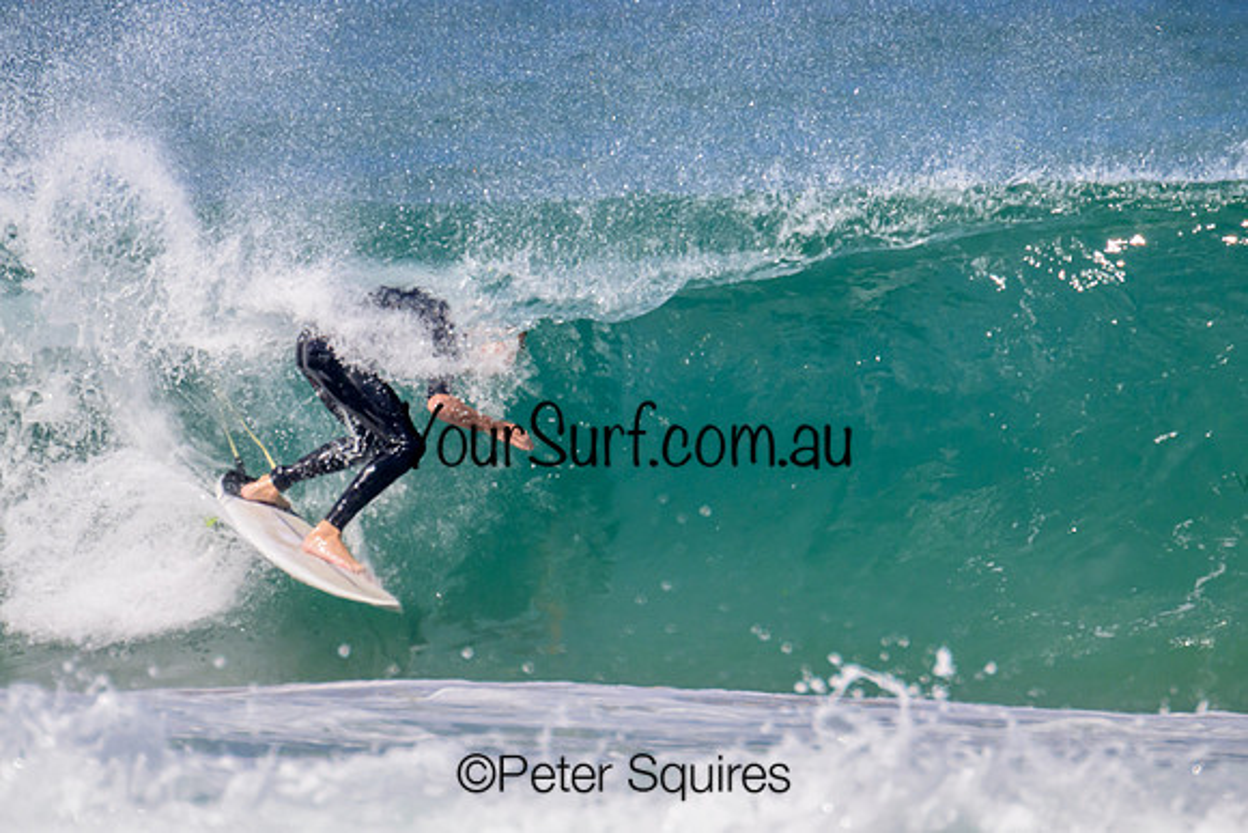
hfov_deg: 1.9
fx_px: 37801
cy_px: 367
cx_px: 625
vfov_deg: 1.3
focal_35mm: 1090
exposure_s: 1/2000
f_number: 11
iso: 800
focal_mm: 800
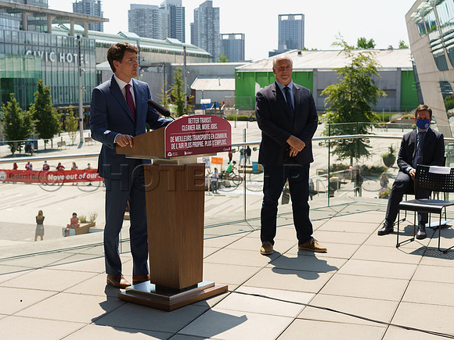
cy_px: 170
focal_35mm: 54
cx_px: 227
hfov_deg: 35.5
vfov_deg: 27.0
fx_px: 710
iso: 80
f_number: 5
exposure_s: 1/320
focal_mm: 50
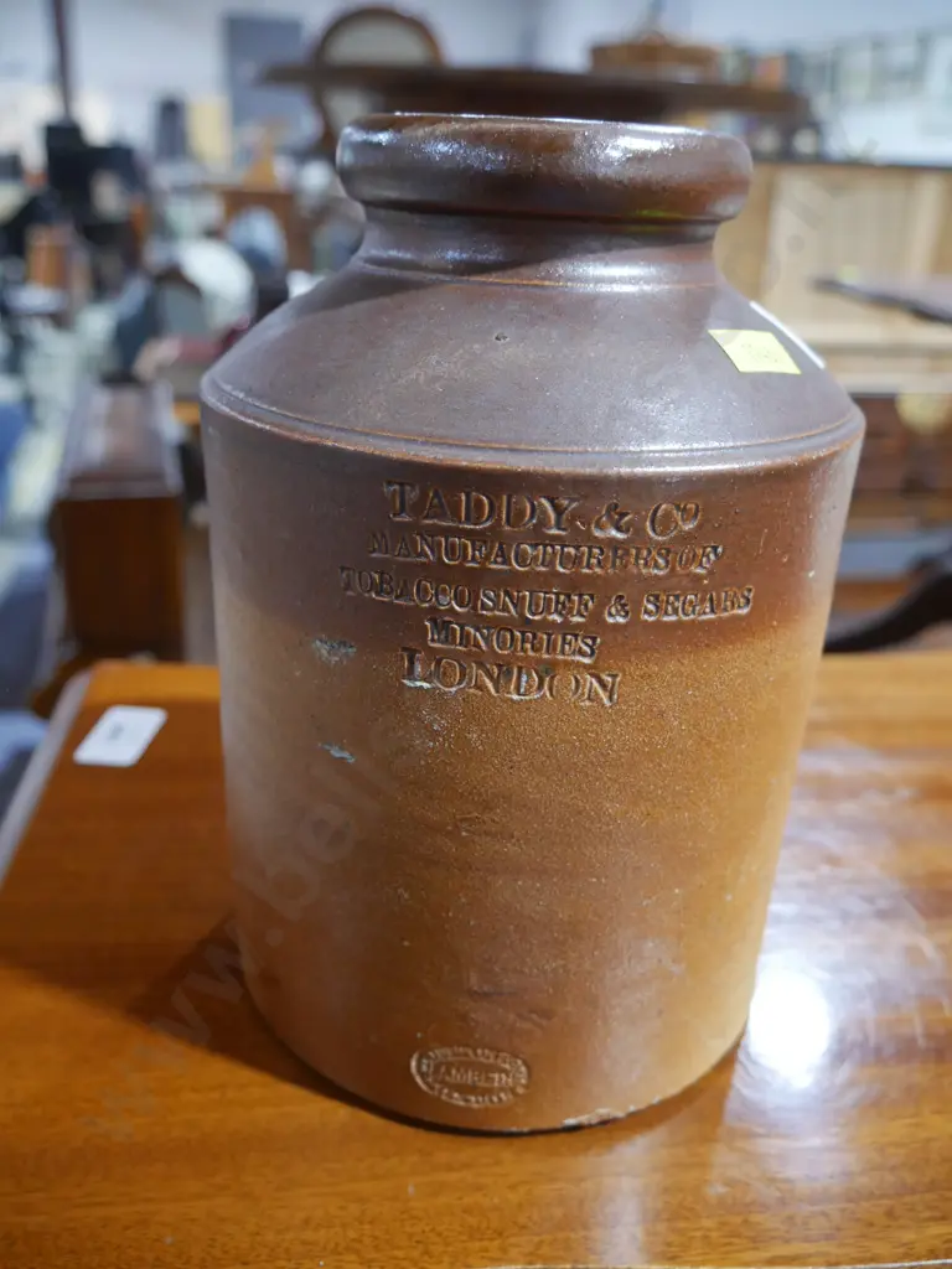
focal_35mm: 28
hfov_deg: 49.7
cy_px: 634
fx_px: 1027
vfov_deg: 63.4
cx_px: 476
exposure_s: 1/60
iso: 1000
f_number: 3.5
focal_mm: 14
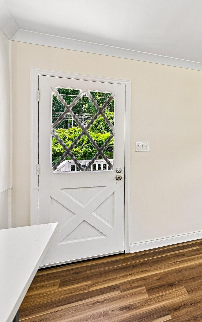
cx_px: 243
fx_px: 237
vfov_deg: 68.5
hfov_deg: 35.9
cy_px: 149
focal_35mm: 27
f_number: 8
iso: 100
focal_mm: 15.5
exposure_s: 1/25
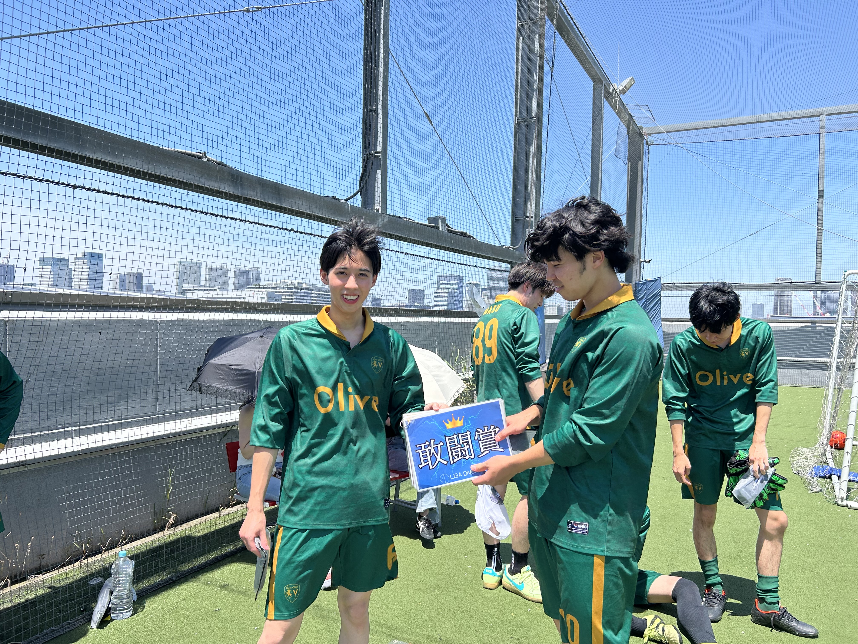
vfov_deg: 53.1
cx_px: 429
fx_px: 644
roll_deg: -1.2
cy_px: 322
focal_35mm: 26
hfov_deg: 67.3
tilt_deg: +0.0
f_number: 1.5
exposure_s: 1/2762
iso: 50
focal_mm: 5.7
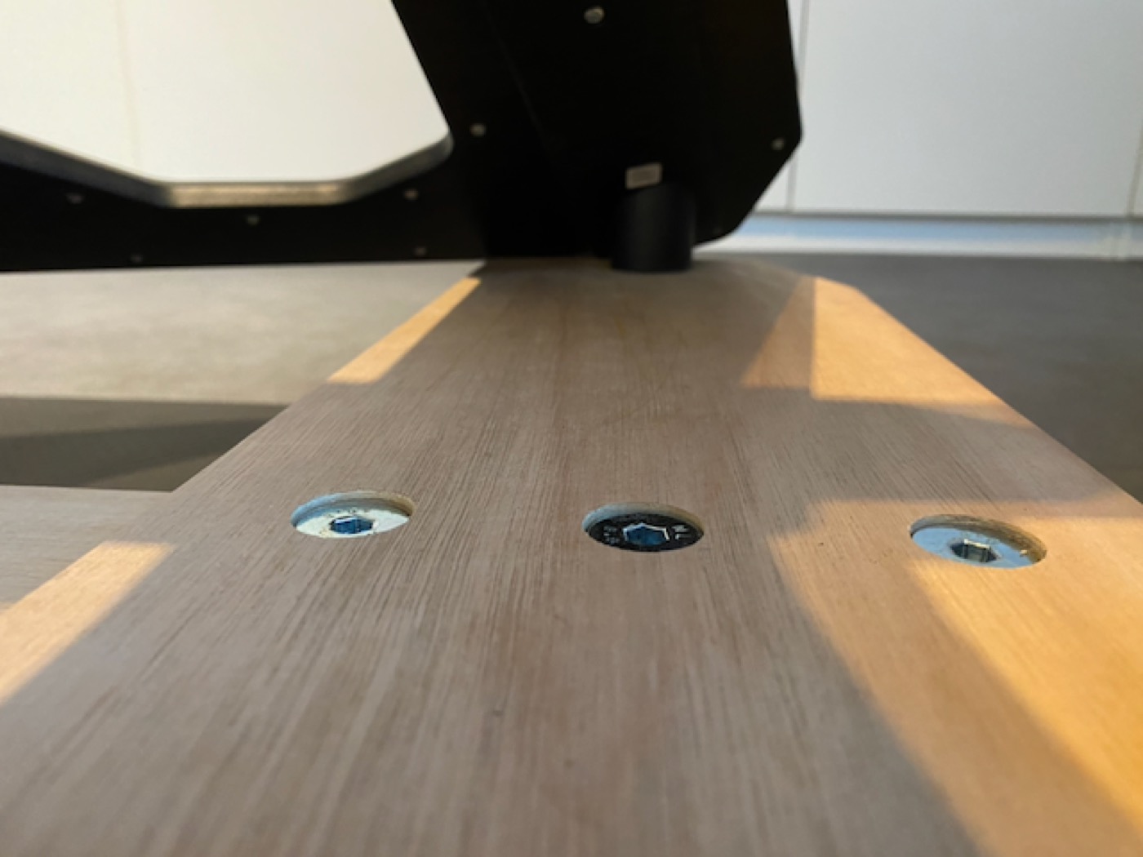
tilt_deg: -16.9
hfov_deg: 67.3
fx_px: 859
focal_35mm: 26
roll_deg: -1.7
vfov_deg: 53.1
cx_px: 572
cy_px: 428
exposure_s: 1/33
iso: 400
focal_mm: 4.25
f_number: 1.8
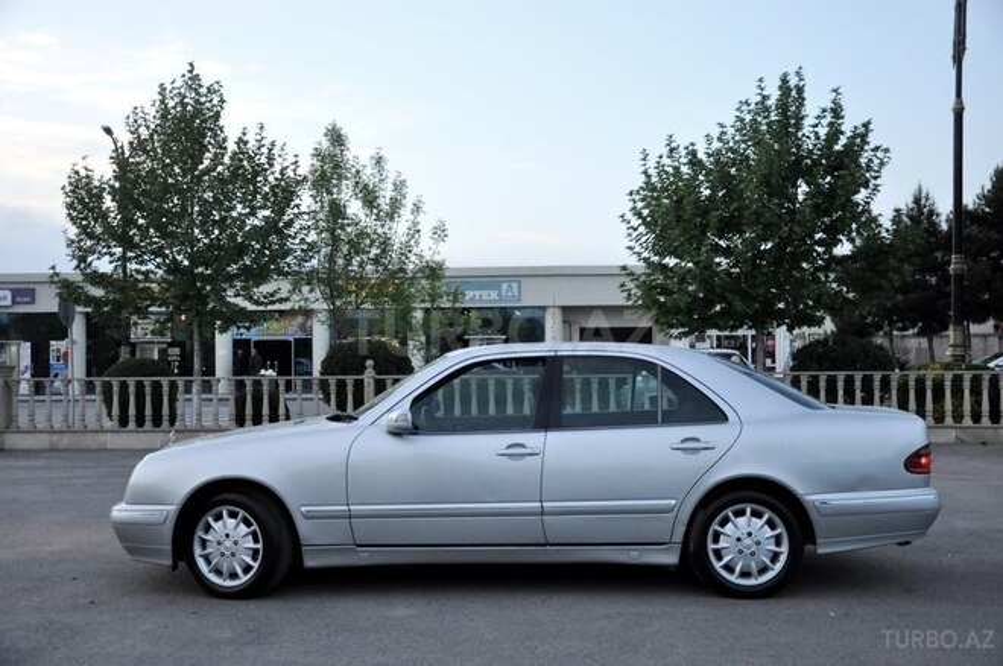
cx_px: 502
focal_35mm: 38
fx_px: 1043
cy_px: 333
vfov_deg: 35.4
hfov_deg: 51.3
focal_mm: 25
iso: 1250
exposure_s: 1/250
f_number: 4
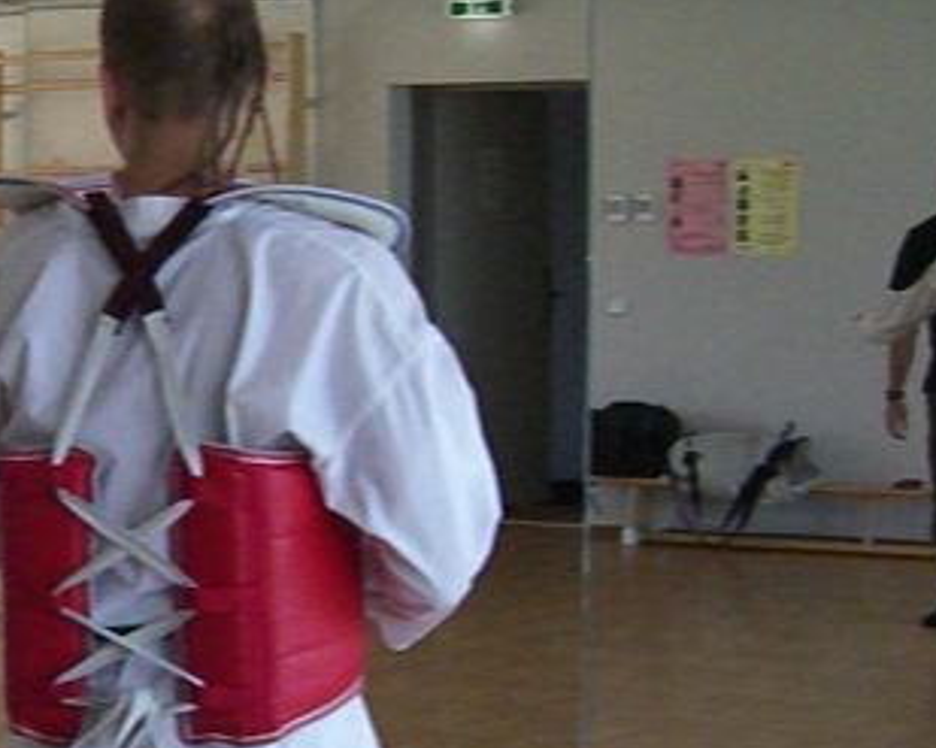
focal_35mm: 123
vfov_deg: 12.5
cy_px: 478
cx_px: -112
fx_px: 3406
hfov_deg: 15.2
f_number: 2.8
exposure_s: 1/1000
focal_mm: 7.9
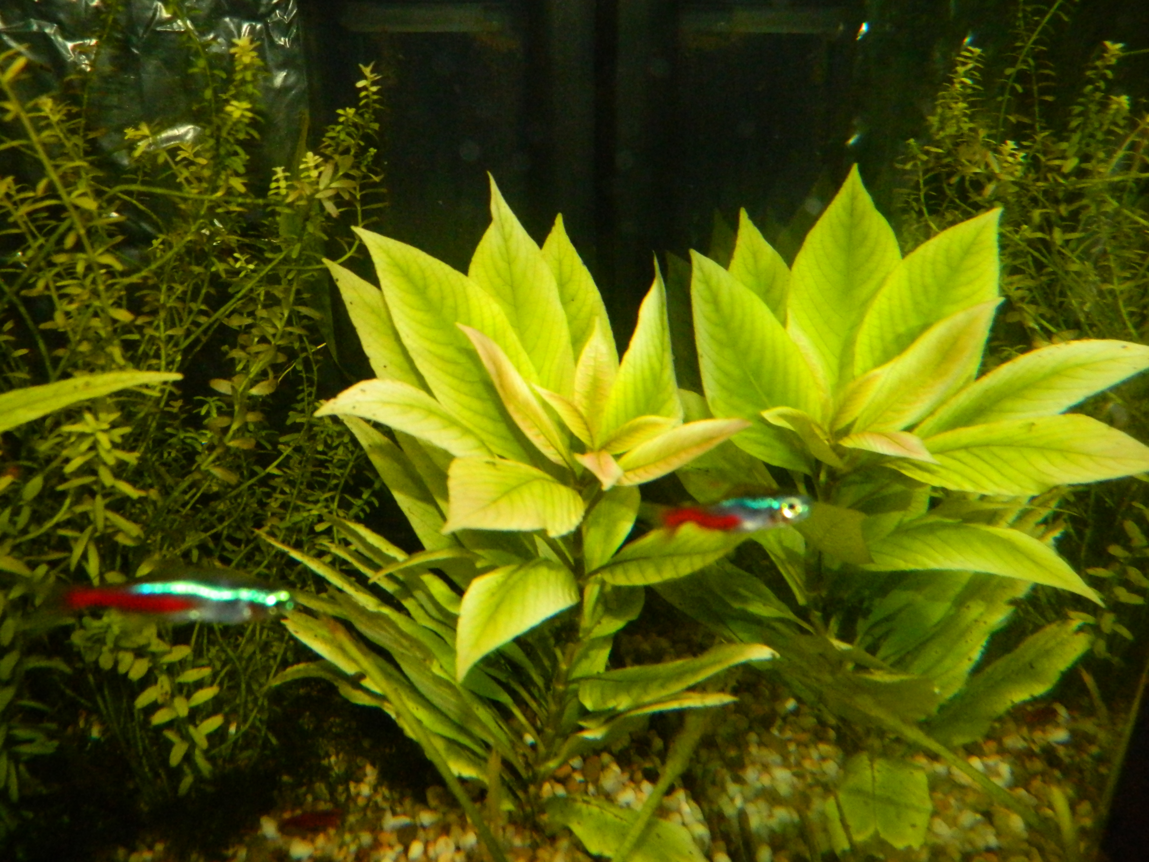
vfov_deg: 45.4
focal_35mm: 31
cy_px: 431
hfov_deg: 58.4
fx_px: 1029
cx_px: 574
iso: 800
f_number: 9.1
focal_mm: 5.6
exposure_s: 1/30
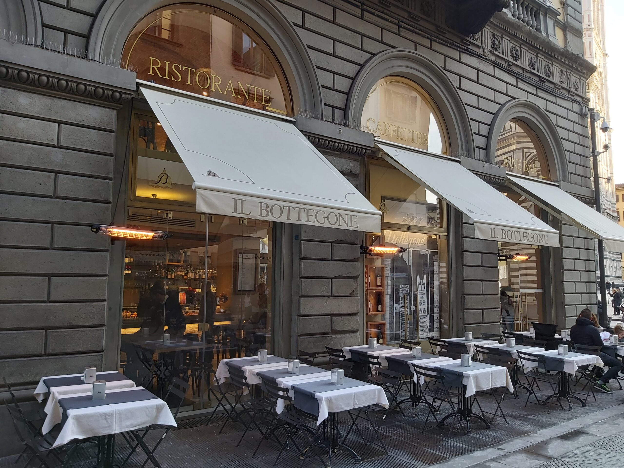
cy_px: 234
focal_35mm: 26
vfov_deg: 53.1
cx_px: 312
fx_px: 469
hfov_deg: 67.3
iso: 64
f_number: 1.7
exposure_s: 1/154
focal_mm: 3.92
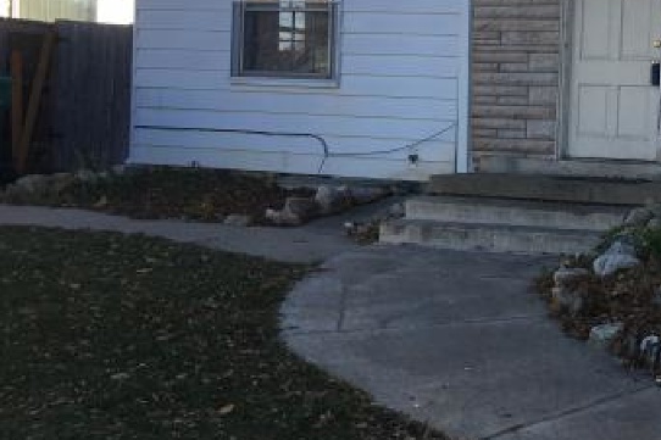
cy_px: 141
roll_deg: -2.5
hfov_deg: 32.9
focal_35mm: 57
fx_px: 1046
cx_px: 621
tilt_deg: +1.9
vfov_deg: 23.6
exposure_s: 1/484
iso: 25
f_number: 2.2
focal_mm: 4.15
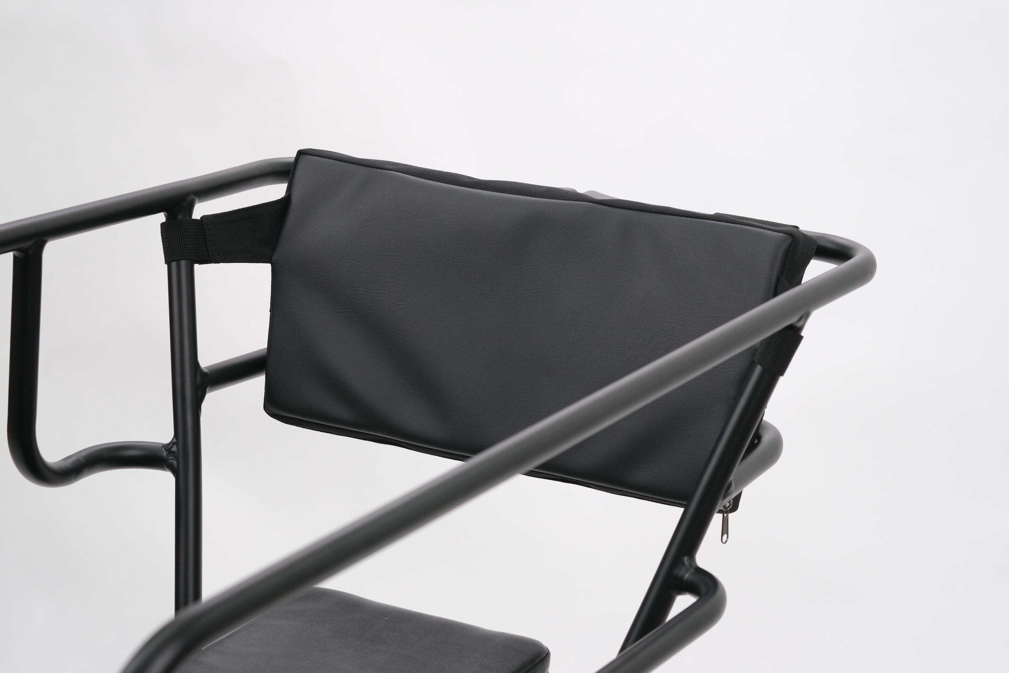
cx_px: 504
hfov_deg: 22.6
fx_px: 2522
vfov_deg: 15.2
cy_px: 336
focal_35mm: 90
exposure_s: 1/40
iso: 500
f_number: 8
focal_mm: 60
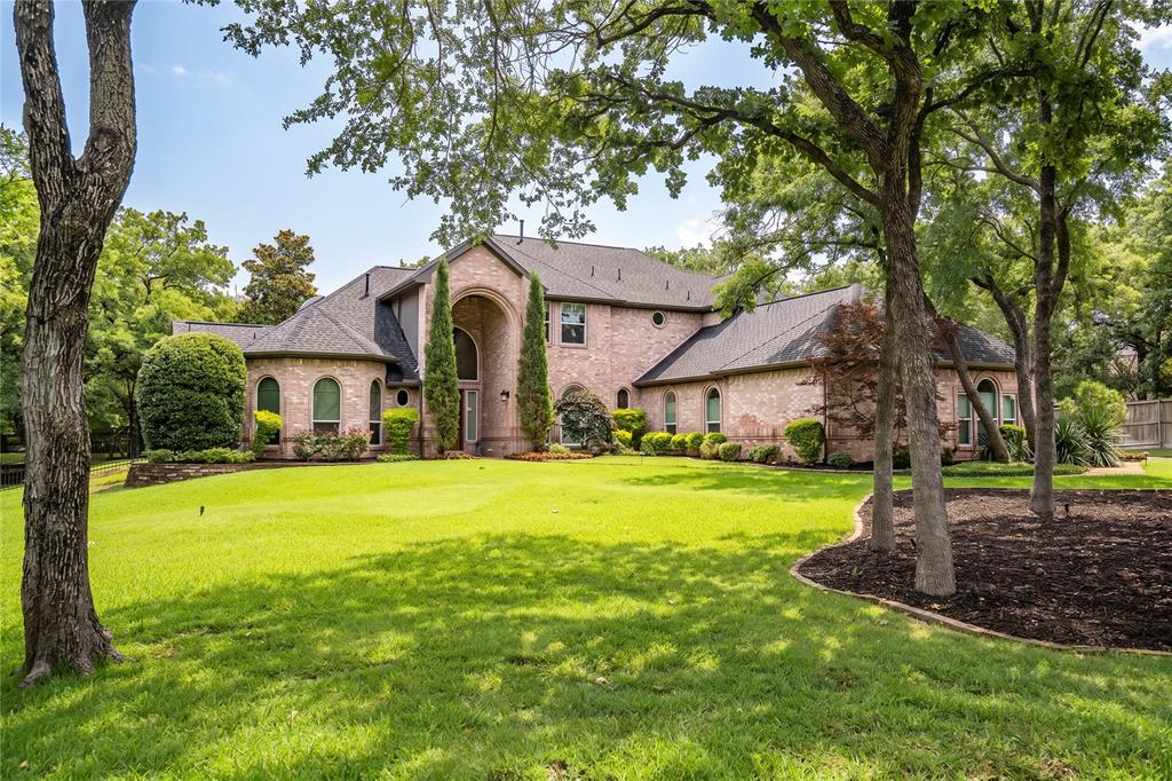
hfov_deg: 63.7
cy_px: 390
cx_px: 586
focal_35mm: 29
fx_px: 944
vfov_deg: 44.9
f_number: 7.1
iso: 320
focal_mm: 29
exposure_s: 1/250
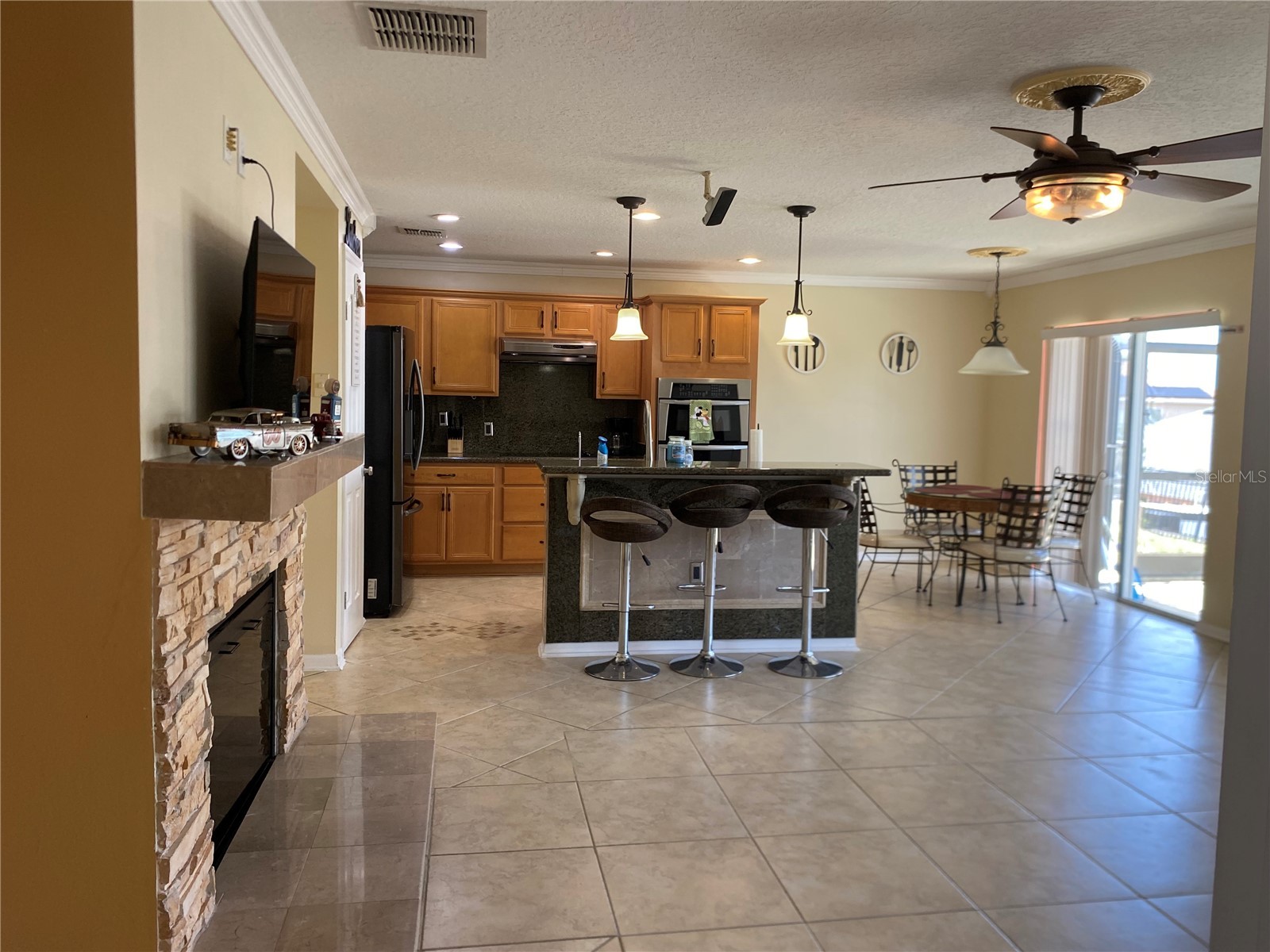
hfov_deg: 67.3
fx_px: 954
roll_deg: -1.8
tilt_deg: -4.4
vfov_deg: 53.1
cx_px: 635
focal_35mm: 26
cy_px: 476
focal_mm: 4.25
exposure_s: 1/120
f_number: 1.8
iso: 125
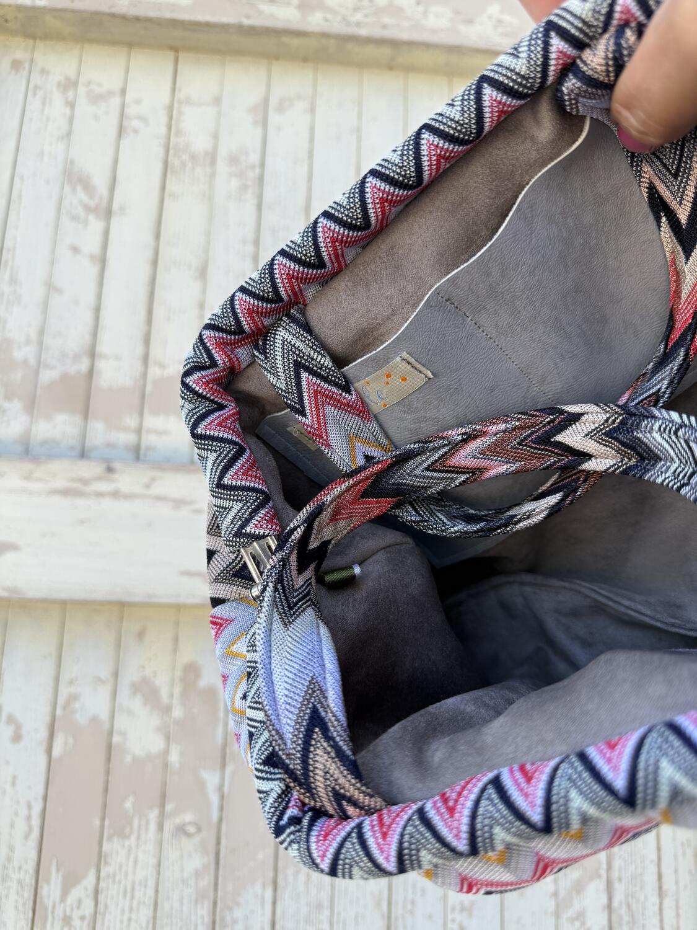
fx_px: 644
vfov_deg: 71.6
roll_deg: -2.3
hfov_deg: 56.8
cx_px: 348
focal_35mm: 24
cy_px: 465
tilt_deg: +4.2
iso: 80
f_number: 1.78
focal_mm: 6.76
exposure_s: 1/547
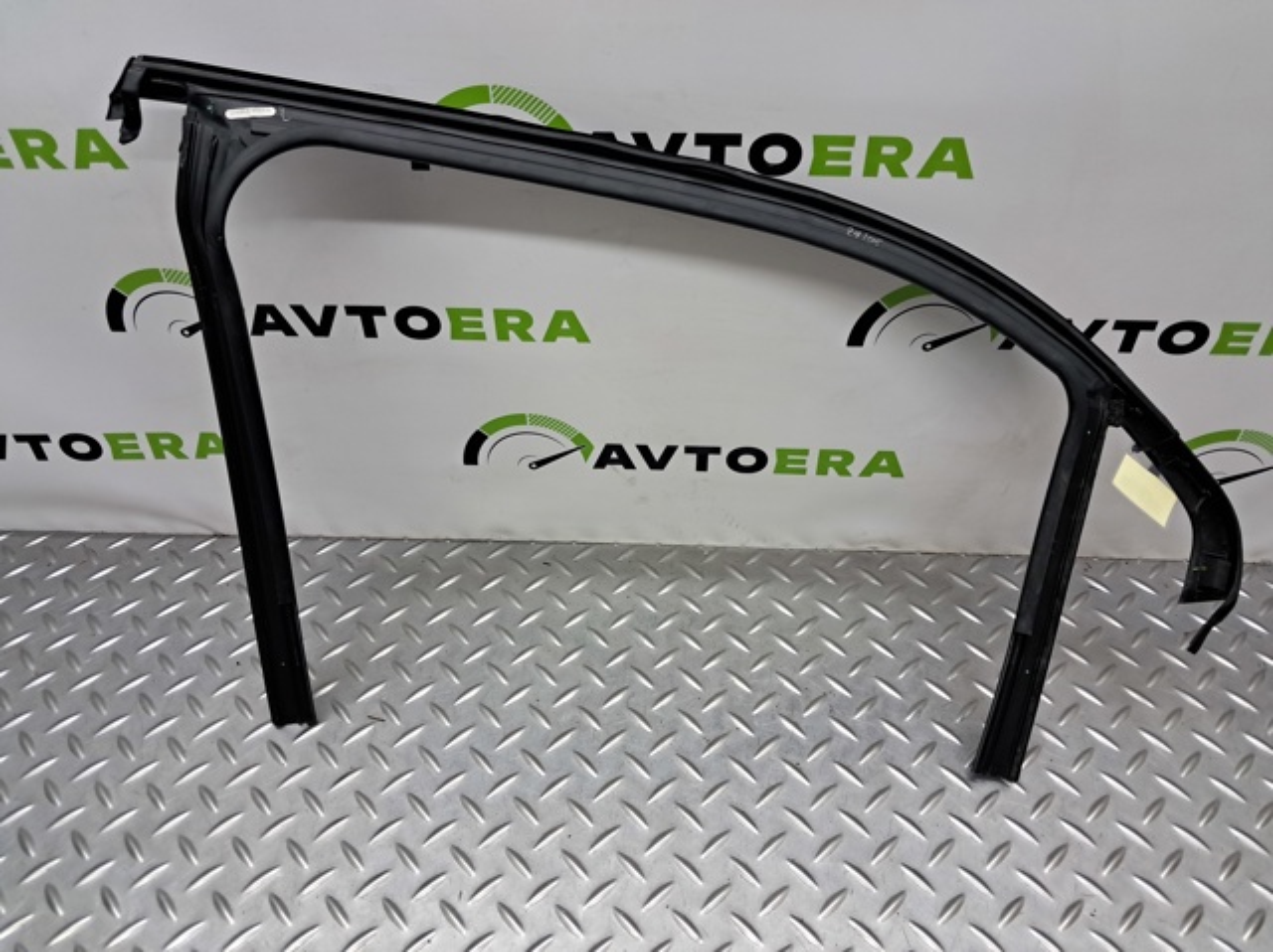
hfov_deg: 65.4
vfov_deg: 51.3
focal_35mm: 27
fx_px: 992
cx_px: 636
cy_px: 476
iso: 100
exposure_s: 1/50
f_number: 1.8
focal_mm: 4
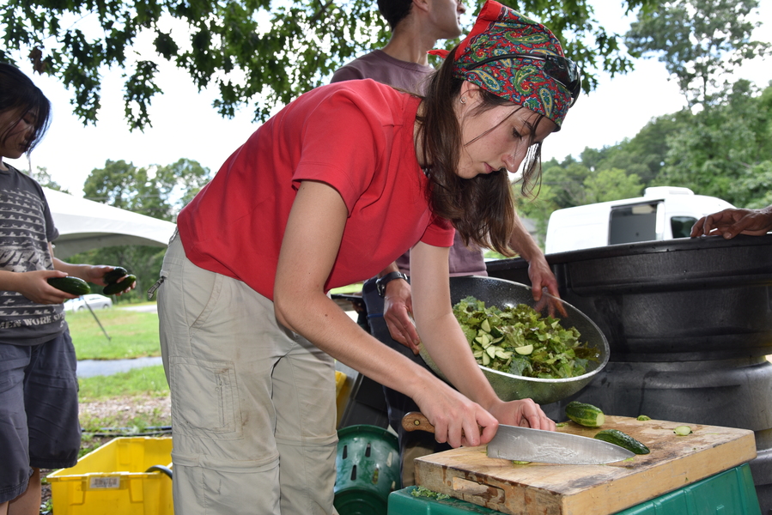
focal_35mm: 31
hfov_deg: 60.3
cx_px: 386
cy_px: 258
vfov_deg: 42.4
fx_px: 665
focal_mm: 31
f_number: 5.6
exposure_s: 1/125
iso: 220
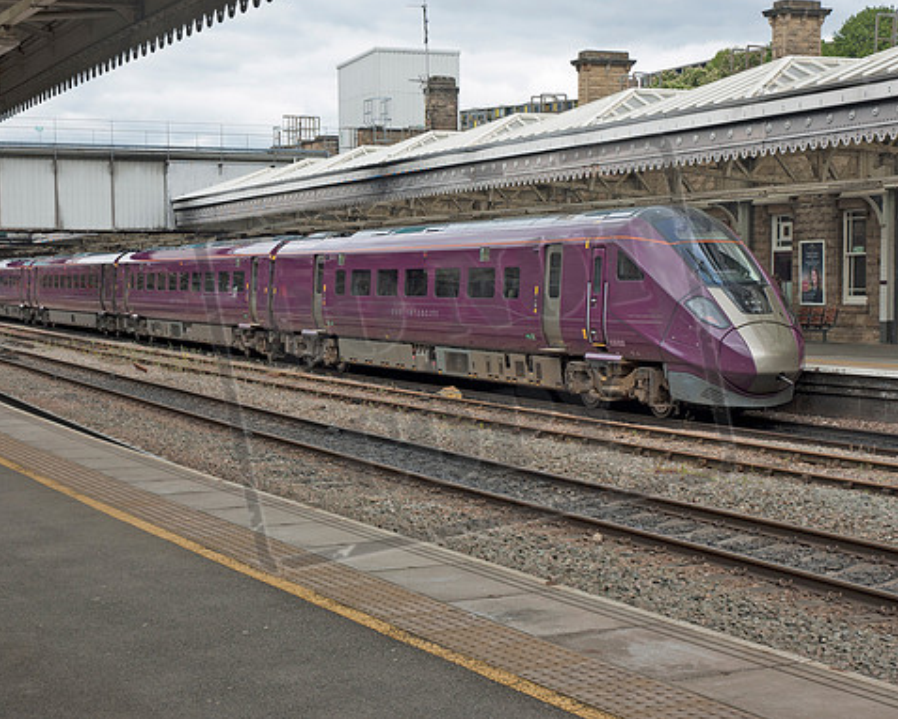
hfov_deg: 29.1
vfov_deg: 23.5
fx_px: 1728
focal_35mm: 65
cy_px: 358
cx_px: 465
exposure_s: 1/160
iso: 200
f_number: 6.3
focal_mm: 38
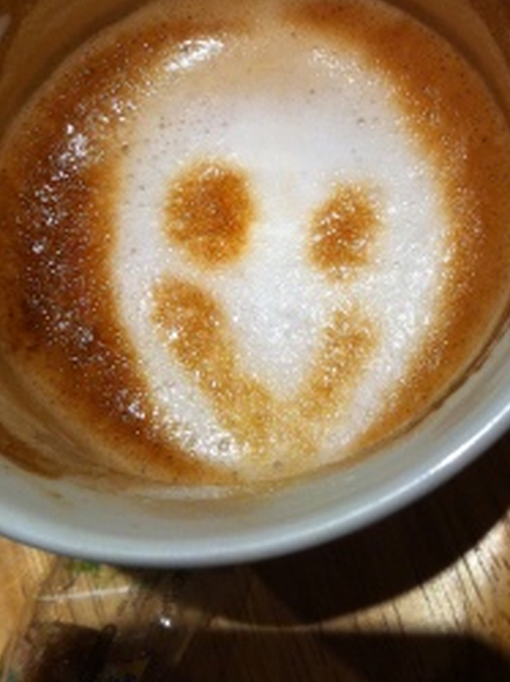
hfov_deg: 20.9
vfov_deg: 26.8
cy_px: 65
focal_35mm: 70
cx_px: 364
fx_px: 1377
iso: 80
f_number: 2.8
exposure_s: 1/30
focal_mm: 3.85
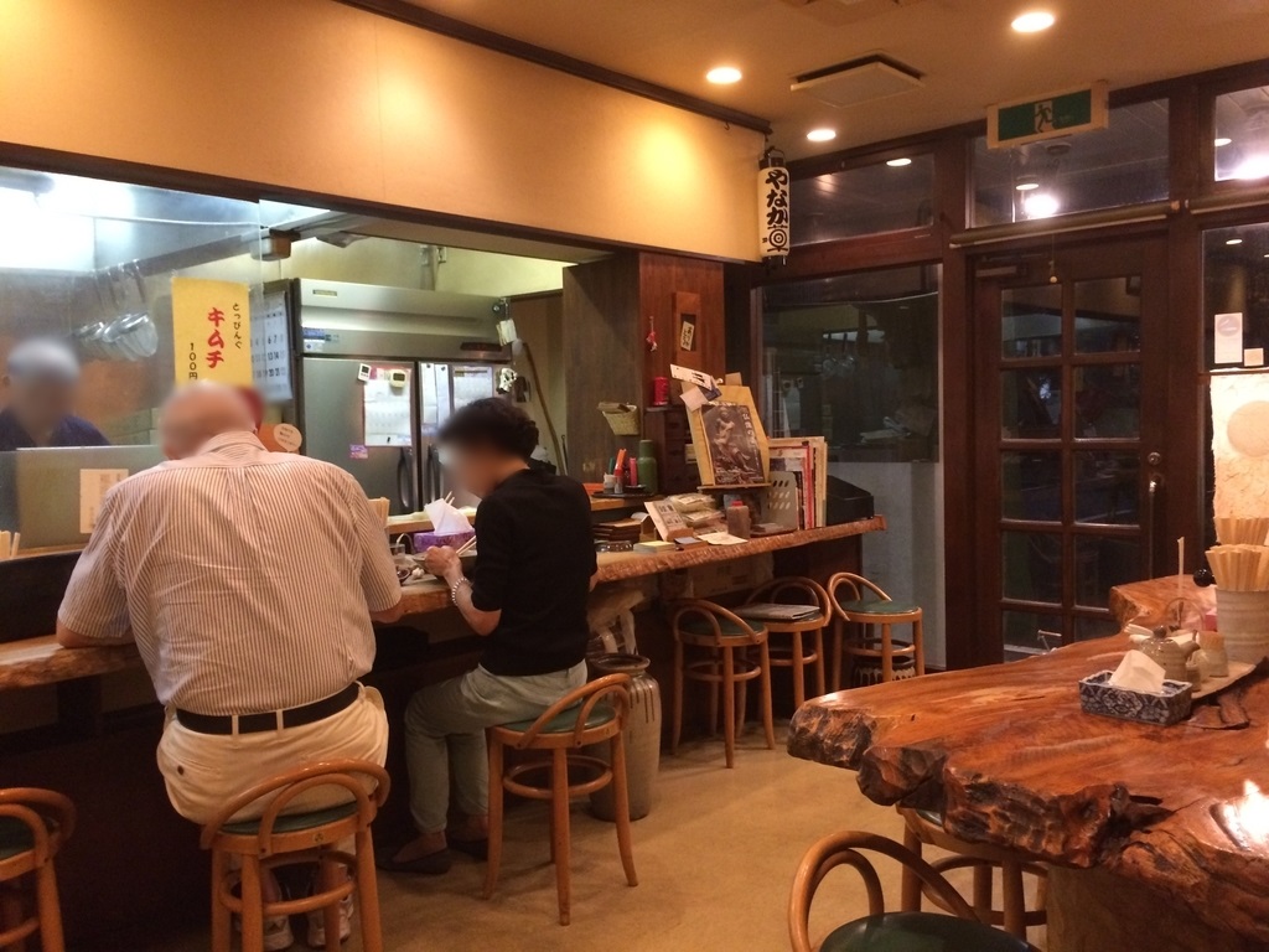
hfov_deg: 61.7
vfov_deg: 48.2
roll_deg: +1.5
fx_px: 1063
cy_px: 476
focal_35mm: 29
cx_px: 634
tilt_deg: -3.3
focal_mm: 4.15
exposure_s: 1/30
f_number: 2.2
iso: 320
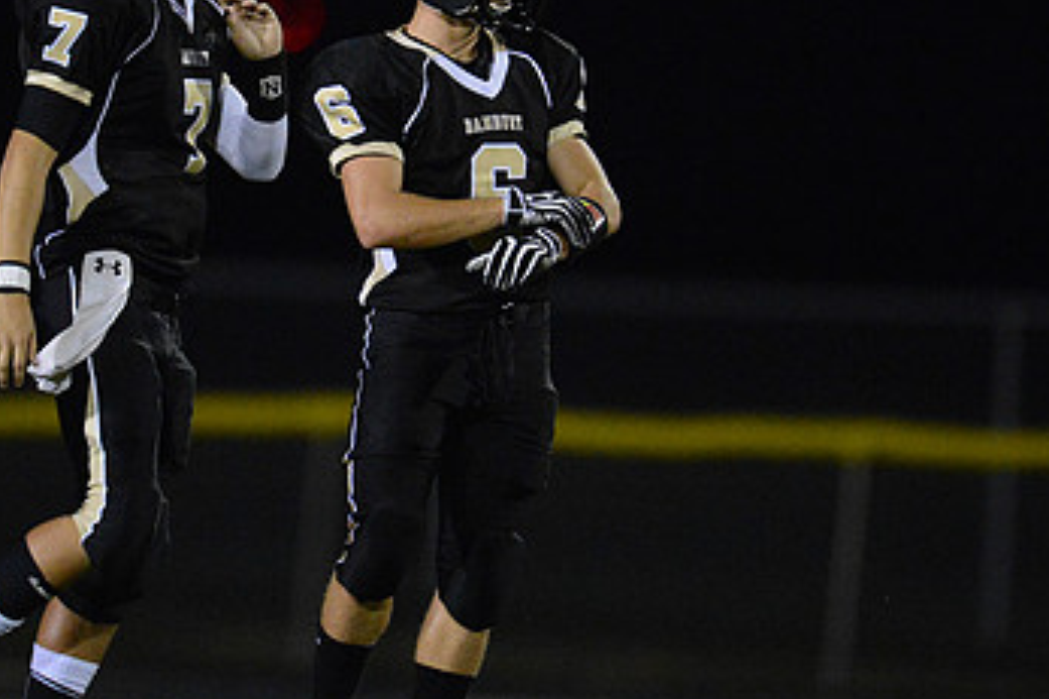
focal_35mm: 669
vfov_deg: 2.1
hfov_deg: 3.1
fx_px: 19484
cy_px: 262
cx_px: 399
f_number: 2.8
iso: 12800
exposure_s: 1/640
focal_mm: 400
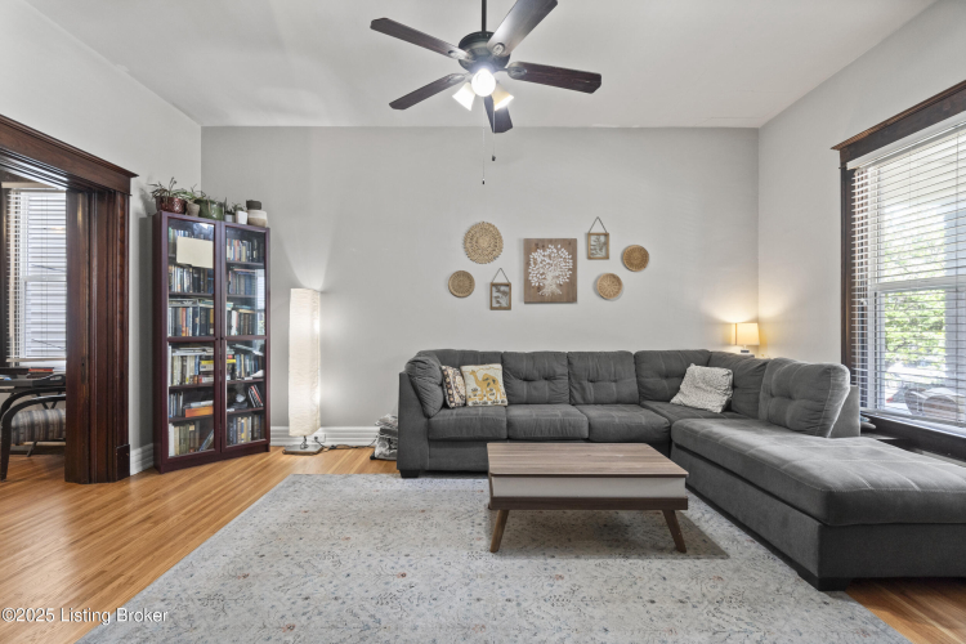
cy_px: 322
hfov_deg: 100.4
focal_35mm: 15
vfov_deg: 77.3
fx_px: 402
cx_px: 483
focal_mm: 10
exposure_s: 1/4
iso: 400
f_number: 8
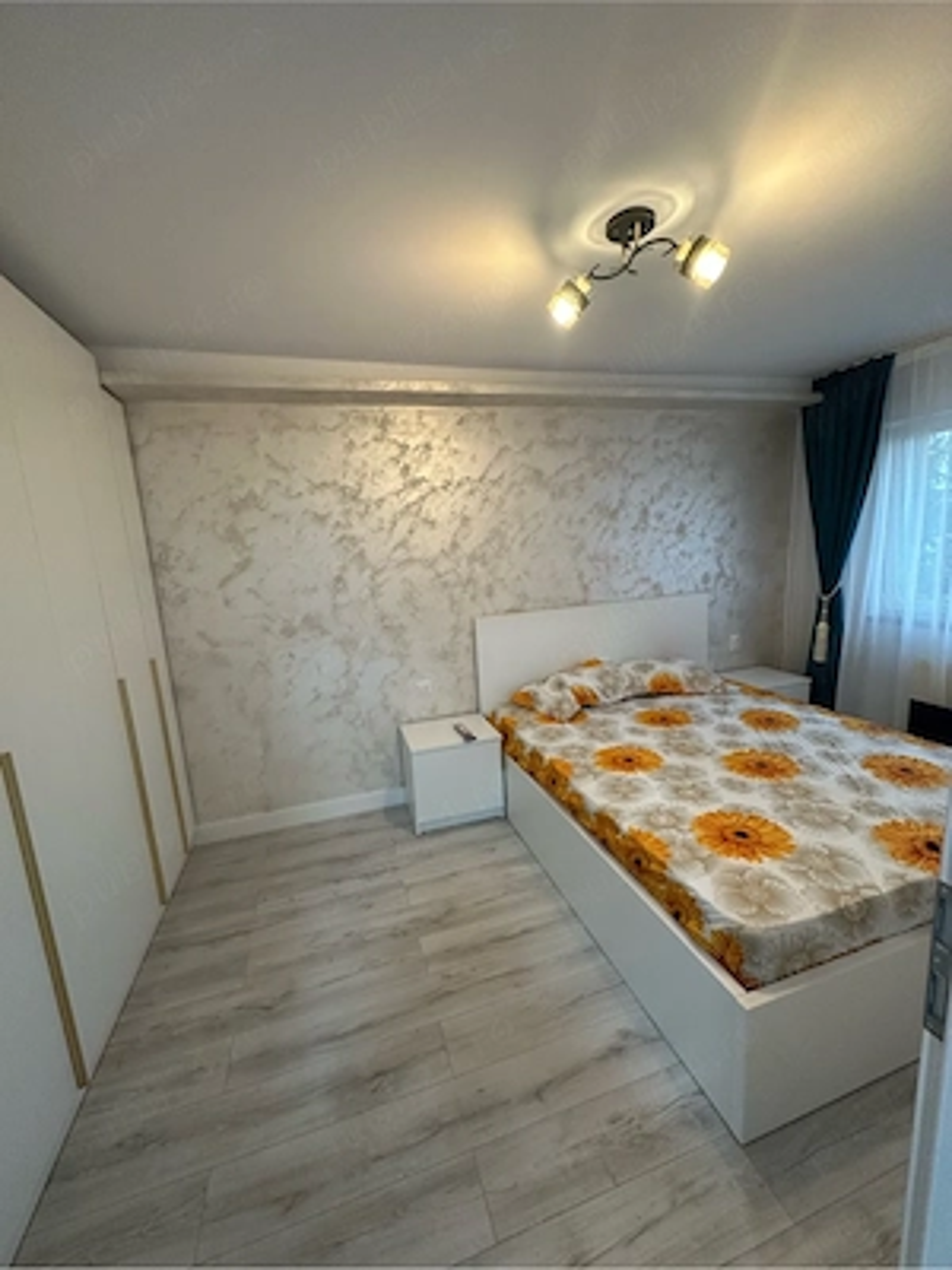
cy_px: 635
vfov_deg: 102.1
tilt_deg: -9.7
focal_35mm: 14
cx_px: 476
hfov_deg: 85.7
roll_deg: +2.8
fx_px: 513
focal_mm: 2.22
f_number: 2.2
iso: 250
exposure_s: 1/100
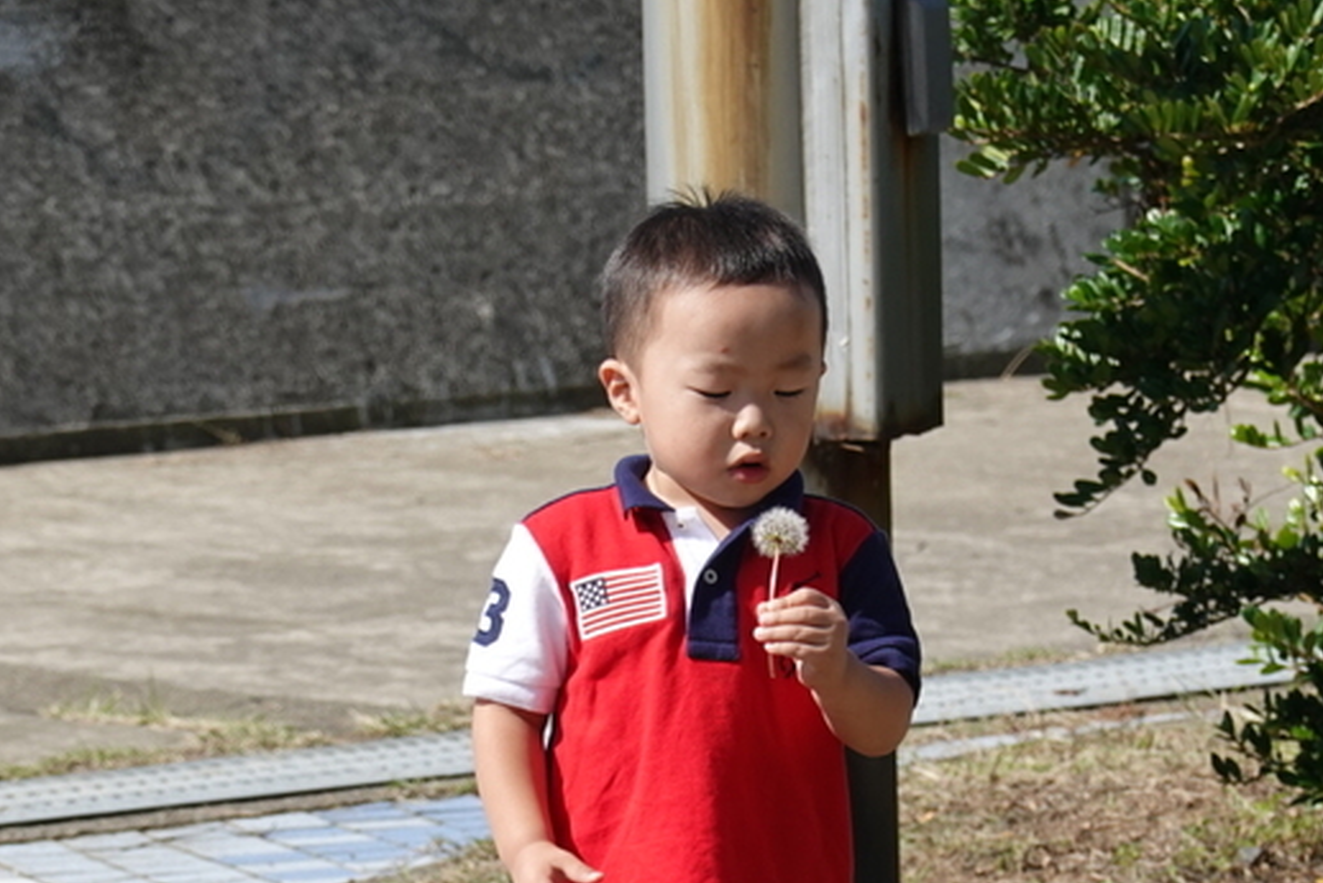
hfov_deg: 5.2
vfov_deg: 3.5
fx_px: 14556
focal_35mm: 396
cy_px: 727
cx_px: 773
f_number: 5
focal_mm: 72
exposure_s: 1/640
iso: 125
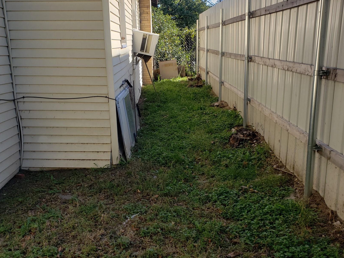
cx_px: 128
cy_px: 132
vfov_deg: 42.9
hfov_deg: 54.7
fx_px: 328
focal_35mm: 33
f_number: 2.4
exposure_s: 1/419
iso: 50
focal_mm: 4.3
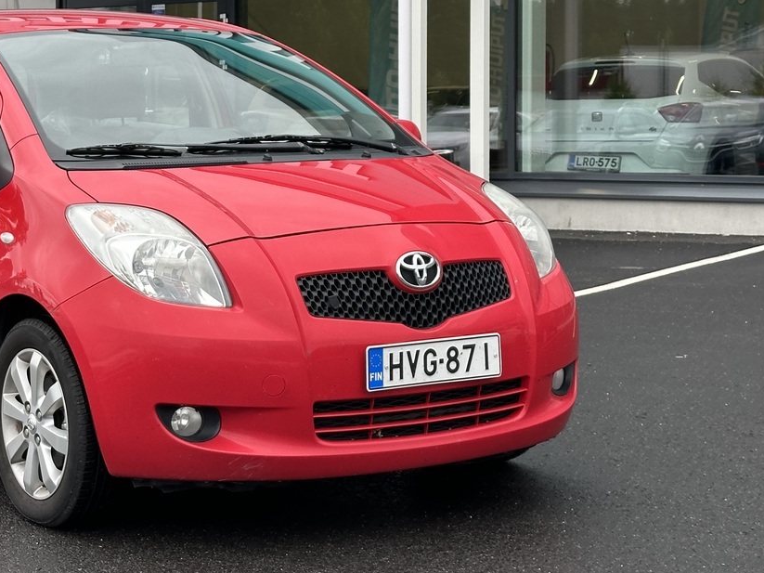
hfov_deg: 23.0
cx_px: 159
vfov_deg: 17.5
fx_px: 1854
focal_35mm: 84
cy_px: 189
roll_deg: +1.1
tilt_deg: -1.6
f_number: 1.78
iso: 64
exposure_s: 1/460
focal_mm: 6.86
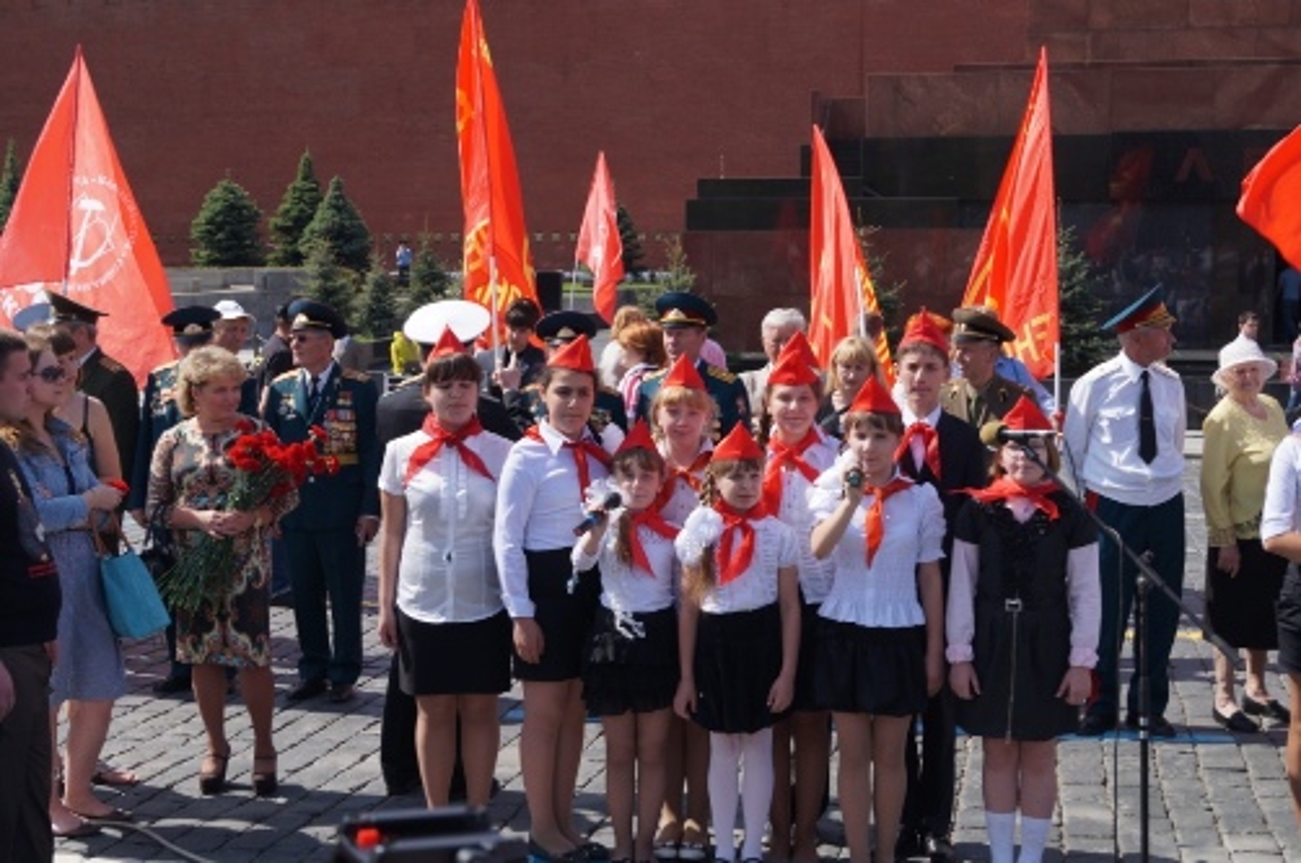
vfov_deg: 25.7
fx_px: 1894
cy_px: 432
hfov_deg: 37.9
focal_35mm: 52
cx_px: 650
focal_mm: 35
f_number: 9
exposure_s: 1/250
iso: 100
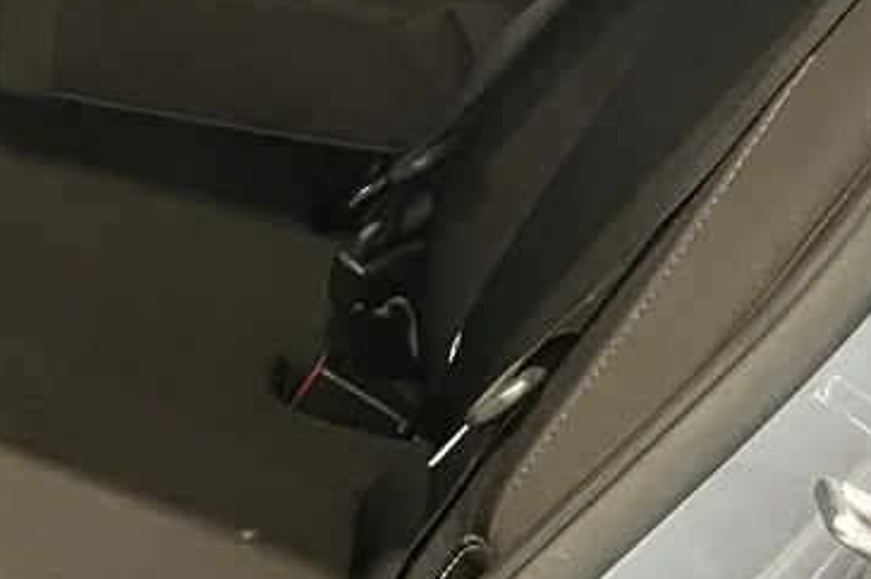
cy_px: -26
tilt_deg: -20.7
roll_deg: +0.0
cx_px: -474
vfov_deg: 11.4
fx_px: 2876
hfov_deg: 15.7
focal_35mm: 119
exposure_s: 1/49
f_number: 1.6
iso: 500
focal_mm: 5.1
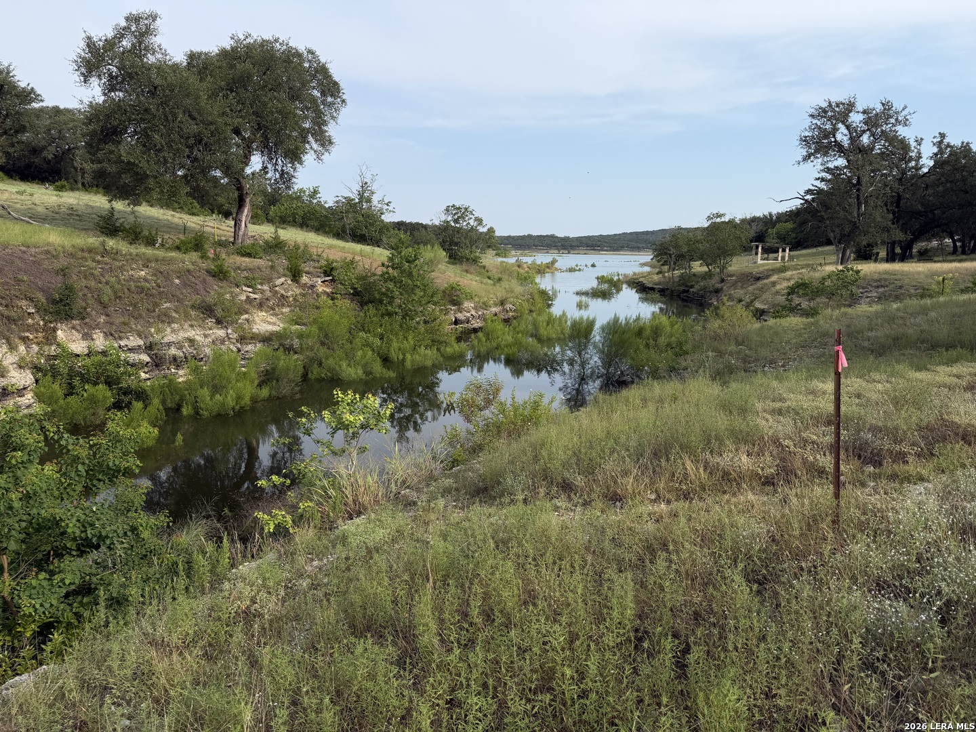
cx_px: 488
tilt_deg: -10.0
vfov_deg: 56.8
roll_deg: -0.6
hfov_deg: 71.6
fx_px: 677
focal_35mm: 24
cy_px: 366
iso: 80
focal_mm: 6.76
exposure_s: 1/3425
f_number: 1.78
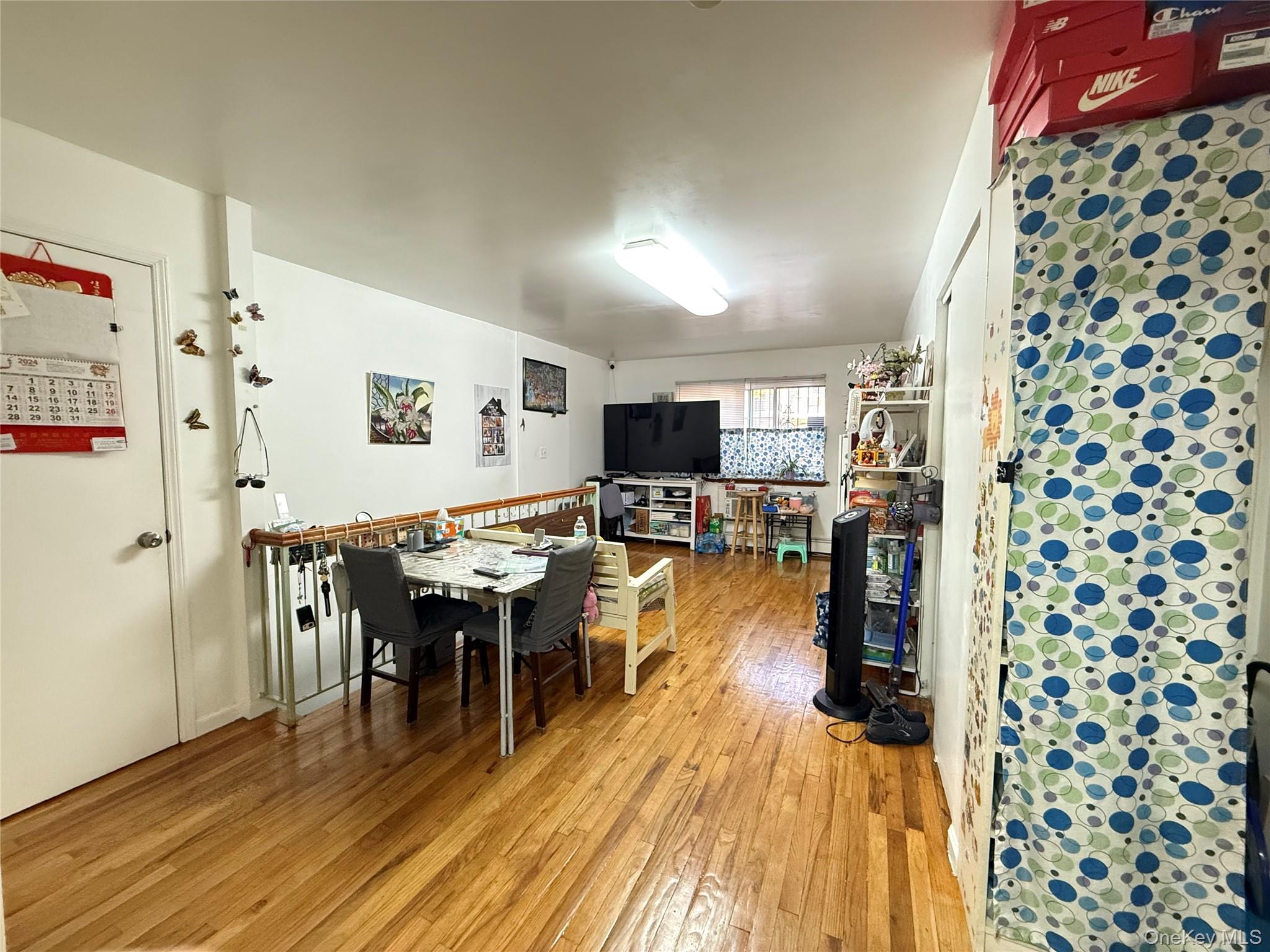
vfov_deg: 85.7
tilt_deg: -3.6
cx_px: 635
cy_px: 476
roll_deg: -0.2
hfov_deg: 102.1
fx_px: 514
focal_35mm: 14
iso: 800
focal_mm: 2.22
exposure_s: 1/60
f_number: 2.2
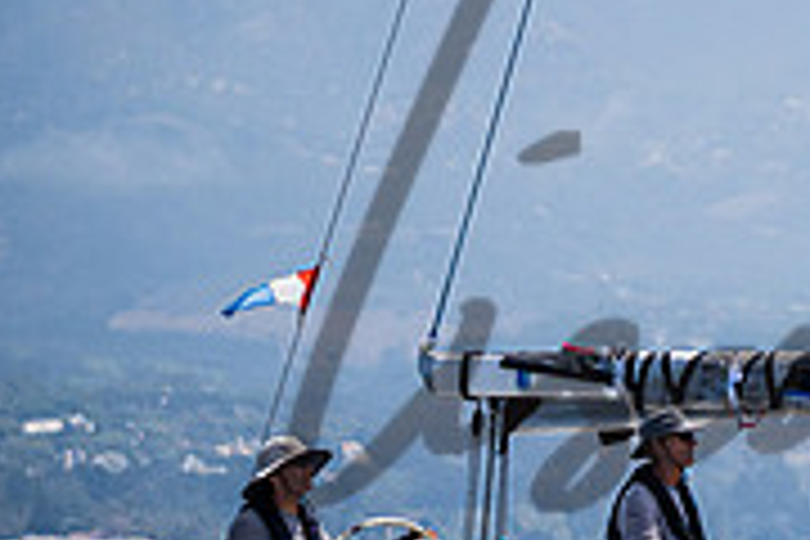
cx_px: 1564
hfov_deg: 3.0
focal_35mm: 693
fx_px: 15591
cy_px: 155
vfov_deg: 2.0
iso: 400
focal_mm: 175
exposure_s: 1/4000
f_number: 4.8
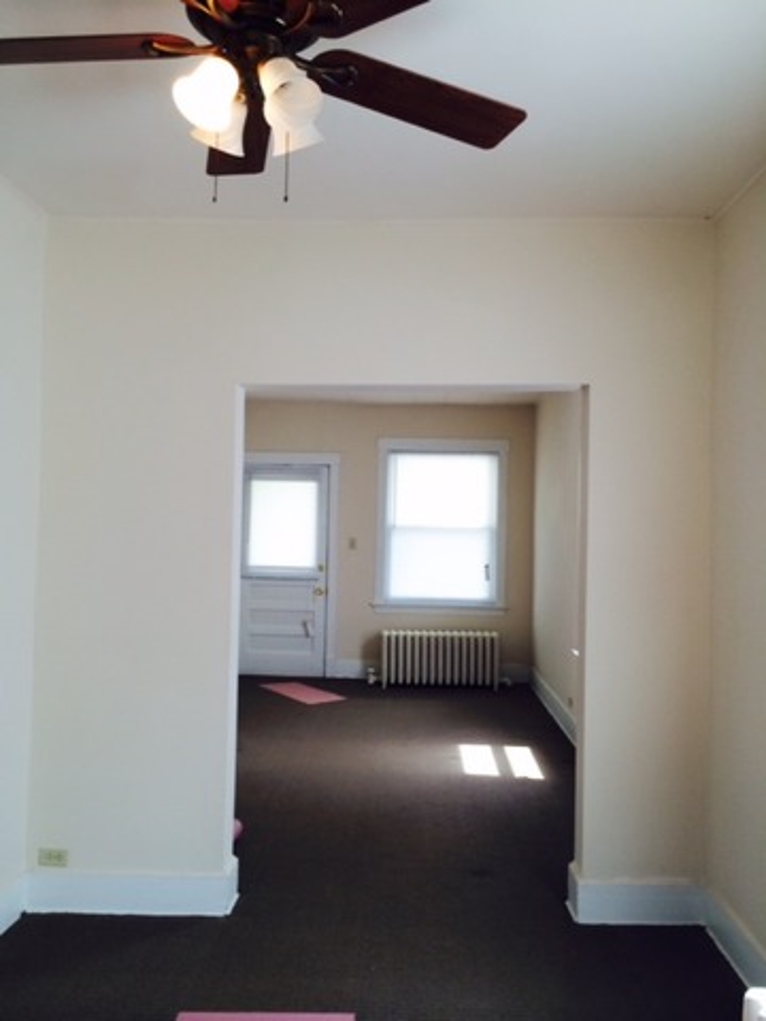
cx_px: 383
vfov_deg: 60.0
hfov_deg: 46.8
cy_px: 510
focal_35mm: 30
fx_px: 885
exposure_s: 1/30
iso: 40
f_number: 2.2
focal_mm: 4.12
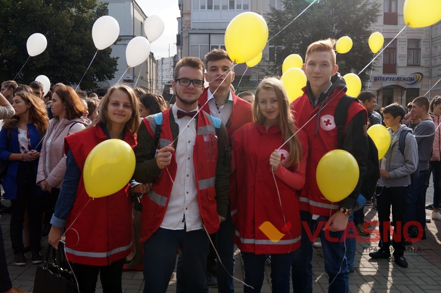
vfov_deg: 36.8
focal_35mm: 36
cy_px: 146
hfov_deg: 53.2
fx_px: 440
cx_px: 220
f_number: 6.3
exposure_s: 1/200
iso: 100
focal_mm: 24
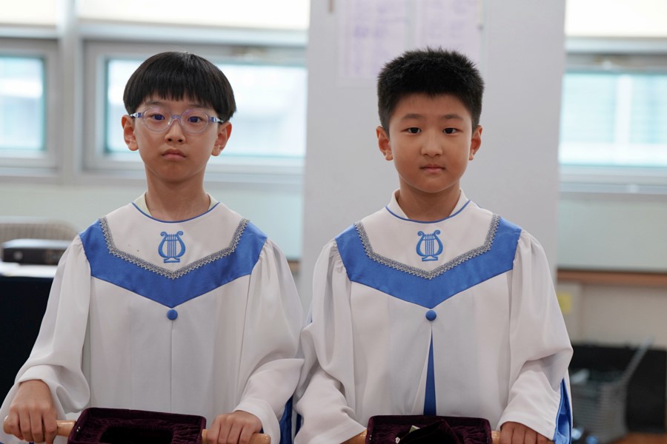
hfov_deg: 19.5
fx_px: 1945
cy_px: 222
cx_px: 334
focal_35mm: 105
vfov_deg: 13.0
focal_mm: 105
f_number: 4
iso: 1000
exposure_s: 1/160
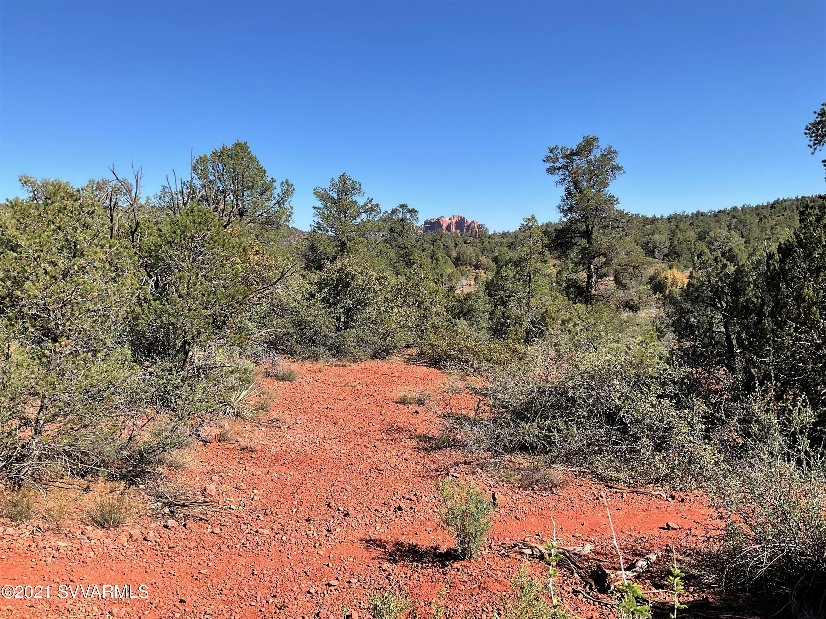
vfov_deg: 48.2
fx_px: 692
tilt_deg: -6.0
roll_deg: +0.5
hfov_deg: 61.7
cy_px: 310
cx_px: 413
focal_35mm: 29
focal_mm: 3
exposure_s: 1/1626
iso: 16
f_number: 1.8
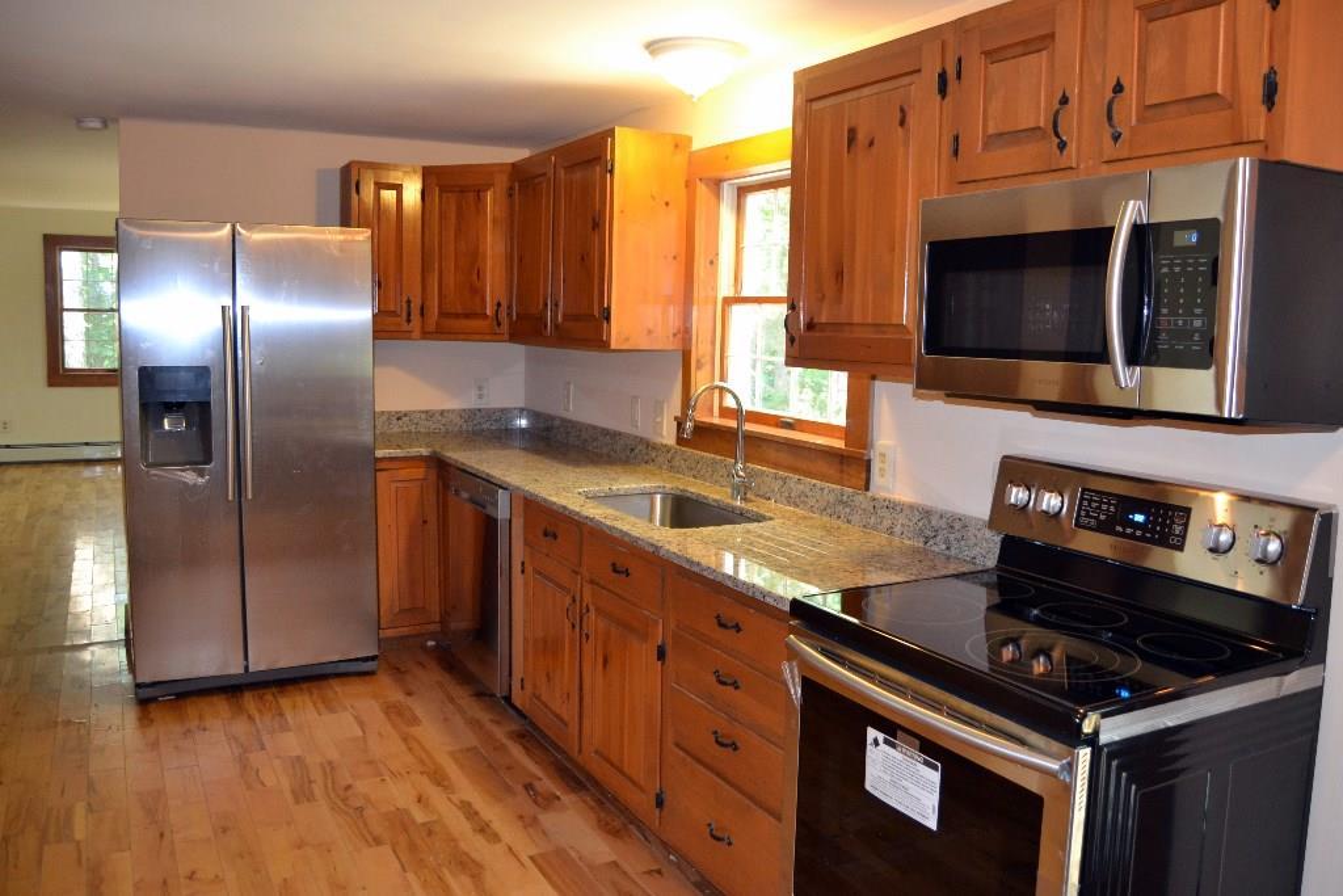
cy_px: 448
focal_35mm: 27
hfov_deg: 67.4
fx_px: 1007
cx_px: 672
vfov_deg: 47.9
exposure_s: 1/60
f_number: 3.5
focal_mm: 18
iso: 1400
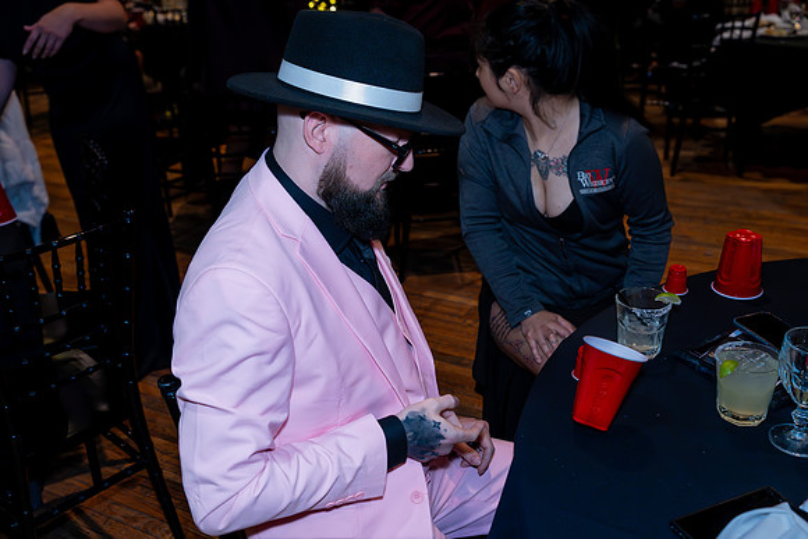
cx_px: 404
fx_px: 786
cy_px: 270
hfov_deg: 54.4
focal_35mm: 35
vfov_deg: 37.9
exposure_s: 1/250
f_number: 5
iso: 6400
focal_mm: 35
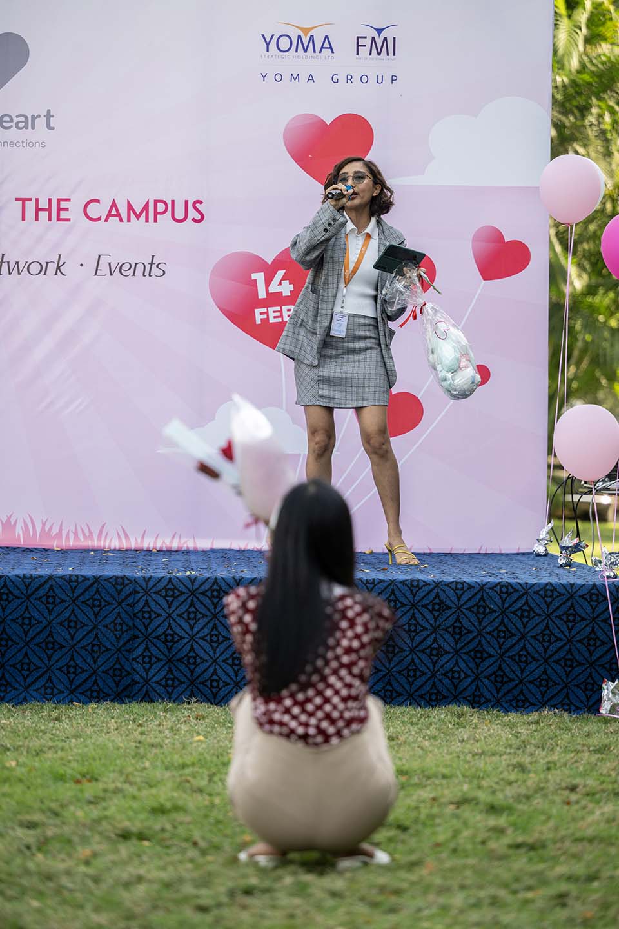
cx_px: 310
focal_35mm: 130
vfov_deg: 15.8
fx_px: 3353
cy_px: 464
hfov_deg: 10.5
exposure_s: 1/640
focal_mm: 130
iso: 280
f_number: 2.8
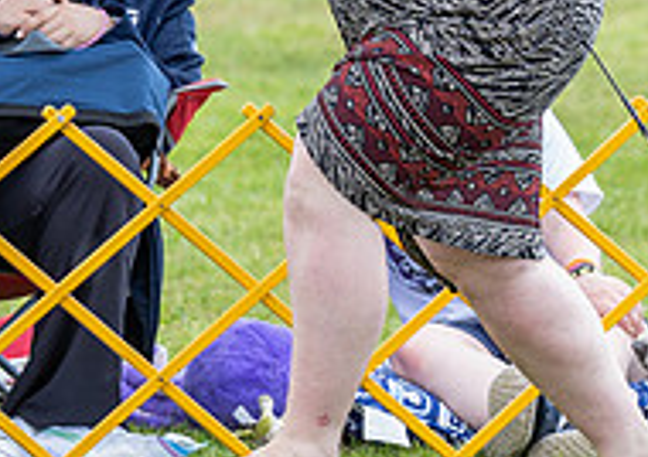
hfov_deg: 3.1
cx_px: 778
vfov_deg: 2.2
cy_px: -129
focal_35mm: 646
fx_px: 11838
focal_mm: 162
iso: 400
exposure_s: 1/640
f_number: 4
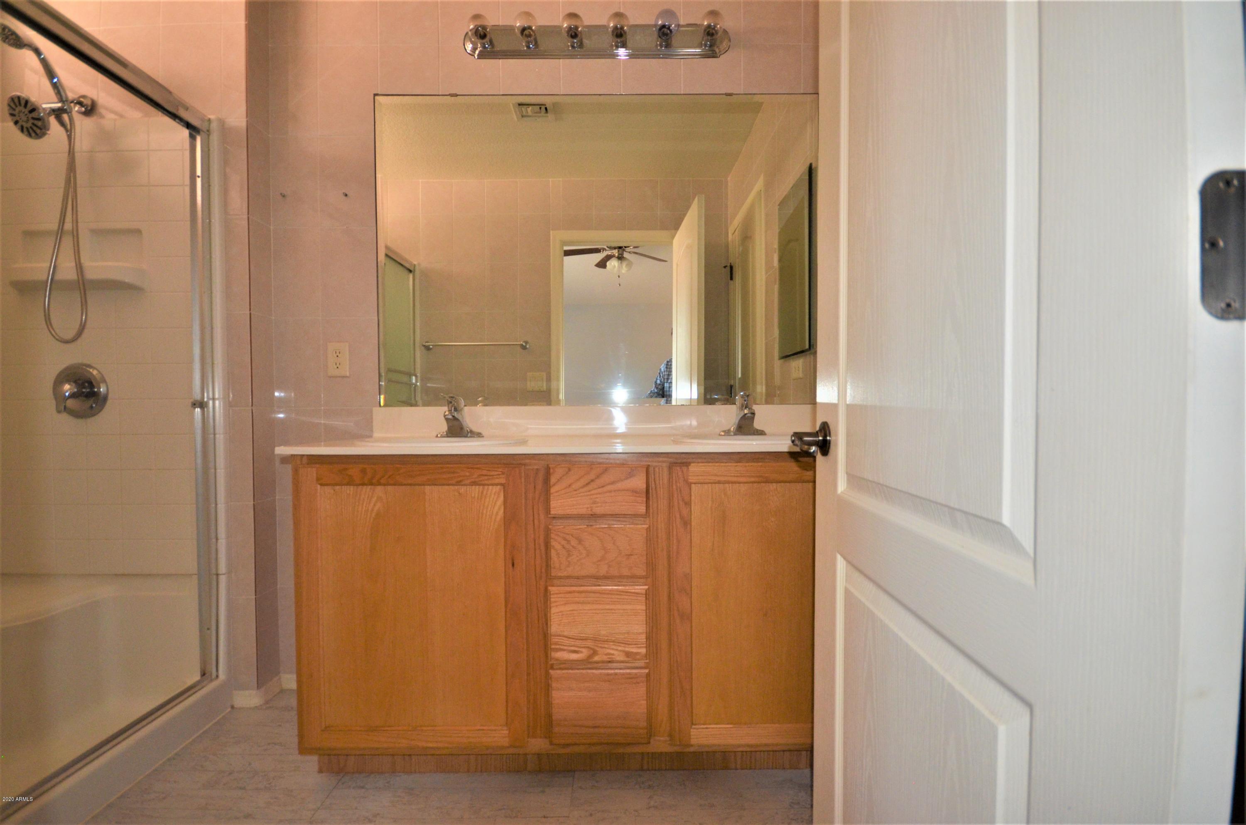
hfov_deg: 100.5
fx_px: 518
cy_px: 412
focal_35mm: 15
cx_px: 623
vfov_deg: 77.1
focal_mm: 10
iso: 800
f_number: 4
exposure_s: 1/60
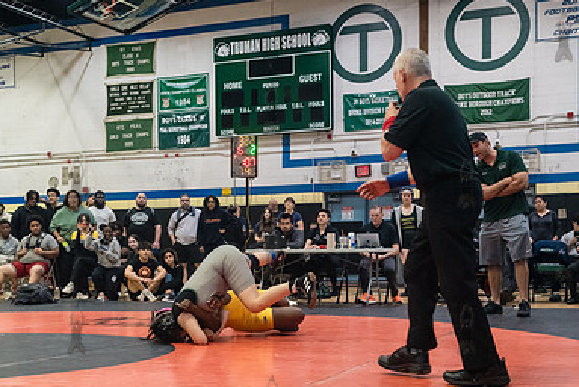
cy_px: 255
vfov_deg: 25.4
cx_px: 271
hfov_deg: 37.5
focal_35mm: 53
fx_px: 853
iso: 6400
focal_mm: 35
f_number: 3.5
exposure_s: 1/400
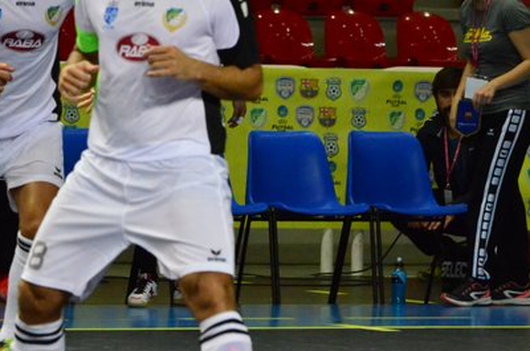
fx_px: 6171
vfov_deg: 3.3
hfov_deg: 4.9
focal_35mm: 420
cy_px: 75
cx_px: 80
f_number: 6.3
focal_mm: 140
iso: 6400
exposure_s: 1/640
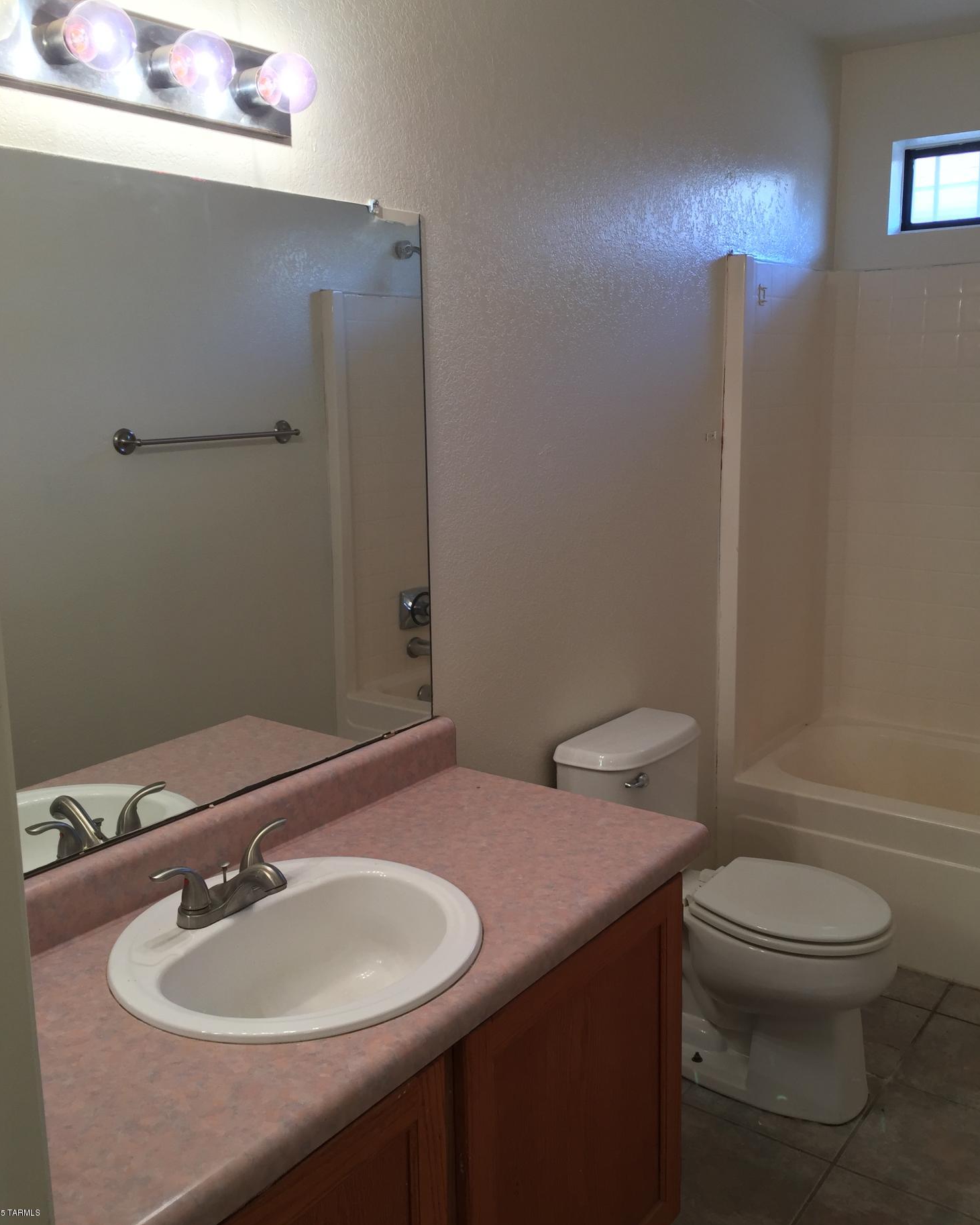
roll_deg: +1.0
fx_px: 1124
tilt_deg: -10.1
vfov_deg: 57.2
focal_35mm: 31
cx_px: 480
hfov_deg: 47.1
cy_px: 584
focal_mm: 4.15
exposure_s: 1/40
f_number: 2.2
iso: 40
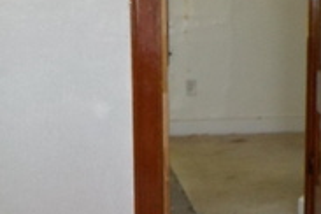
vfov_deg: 12.1
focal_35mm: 109
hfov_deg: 18.7
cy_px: 296
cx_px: 126
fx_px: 972
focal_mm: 4.1
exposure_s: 1/30
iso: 200
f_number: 3.3
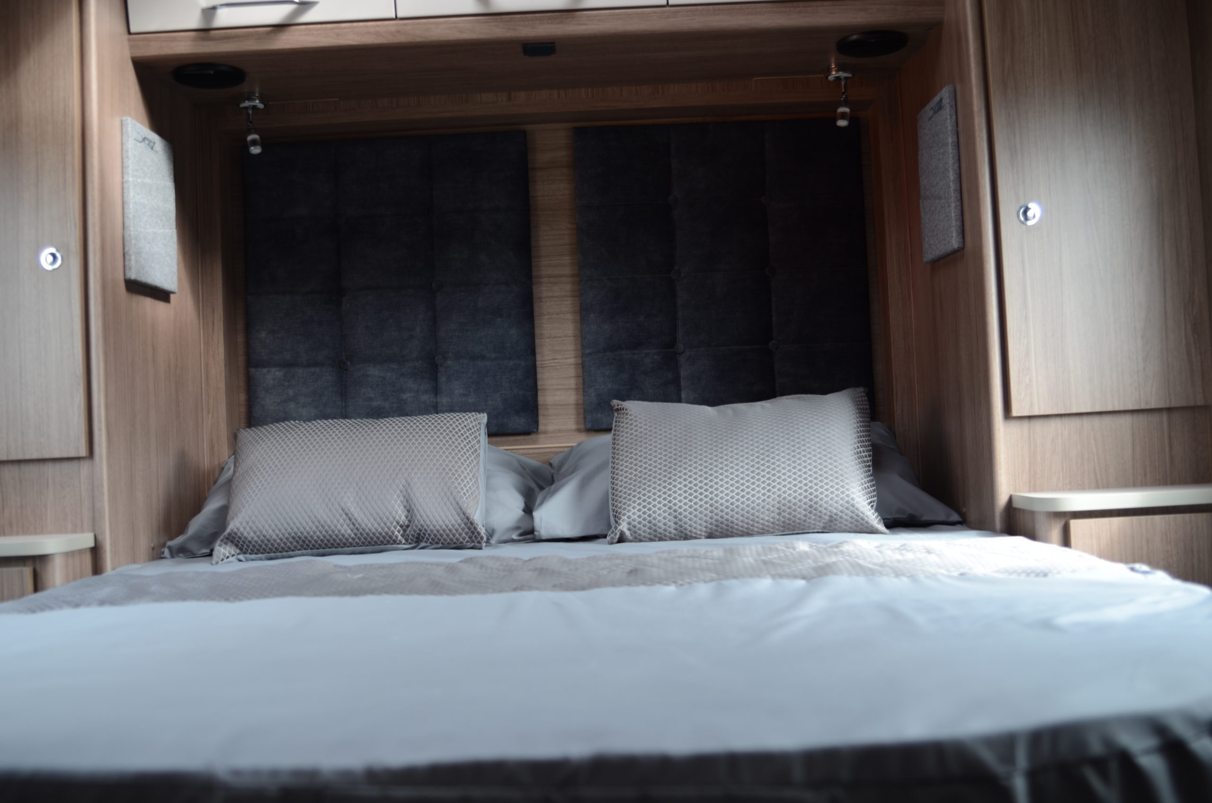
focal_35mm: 36
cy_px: 402
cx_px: 606
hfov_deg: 53.2
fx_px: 1210
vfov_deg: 36.7
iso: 100
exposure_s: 1/20
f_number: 2.8
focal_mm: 24
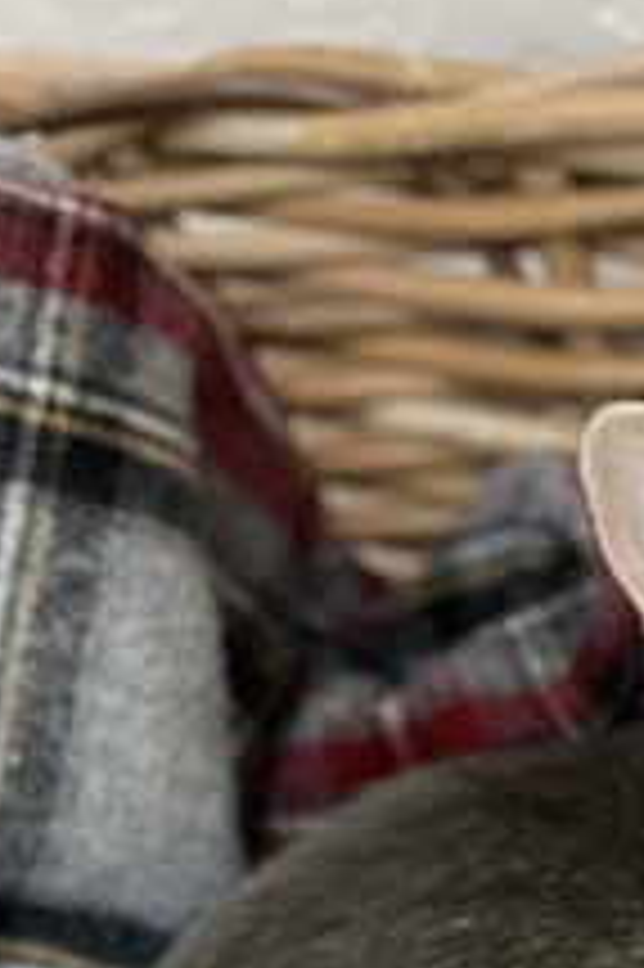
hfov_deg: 15.7
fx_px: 2257
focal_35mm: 84
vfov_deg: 23.1
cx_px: 766
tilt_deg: -57.7
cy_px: 997
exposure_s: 1/34
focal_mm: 4.25
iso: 640
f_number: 1.8
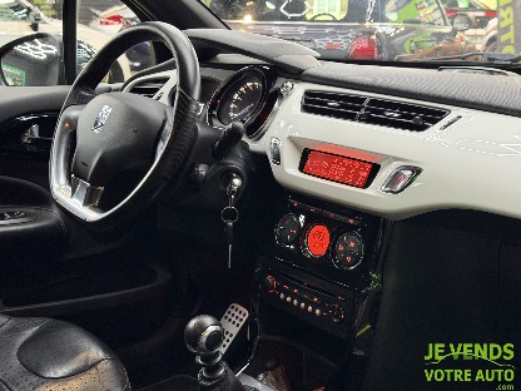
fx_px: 722
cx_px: 260
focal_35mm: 48
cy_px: 196
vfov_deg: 30.3
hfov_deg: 39.7
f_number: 1.78
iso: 250
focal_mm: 6.76
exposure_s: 1/33
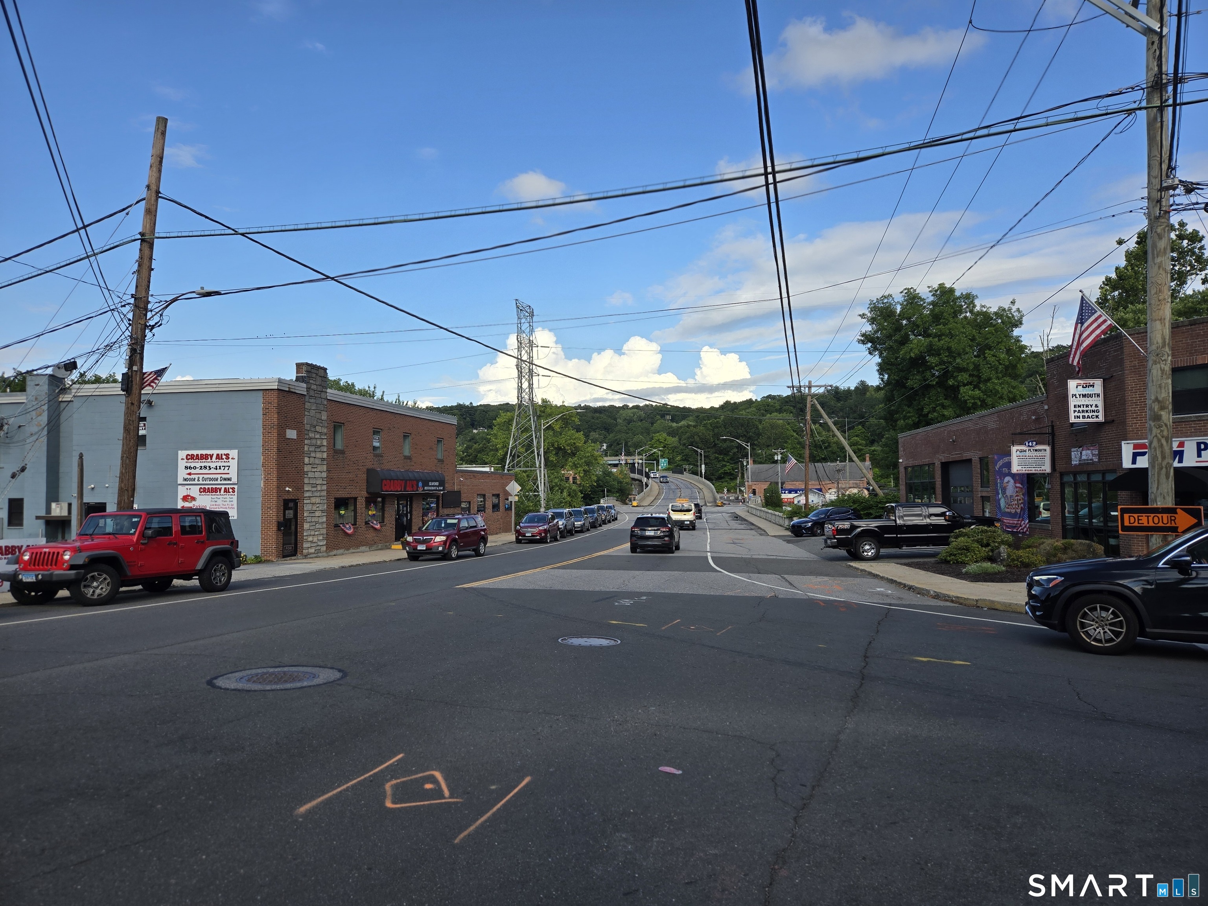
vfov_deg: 58.9
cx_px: 604
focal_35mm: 23
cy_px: 453
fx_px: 803
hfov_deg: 73.9
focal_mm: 5.4
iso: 25
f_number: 1.8
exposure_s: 1/1437
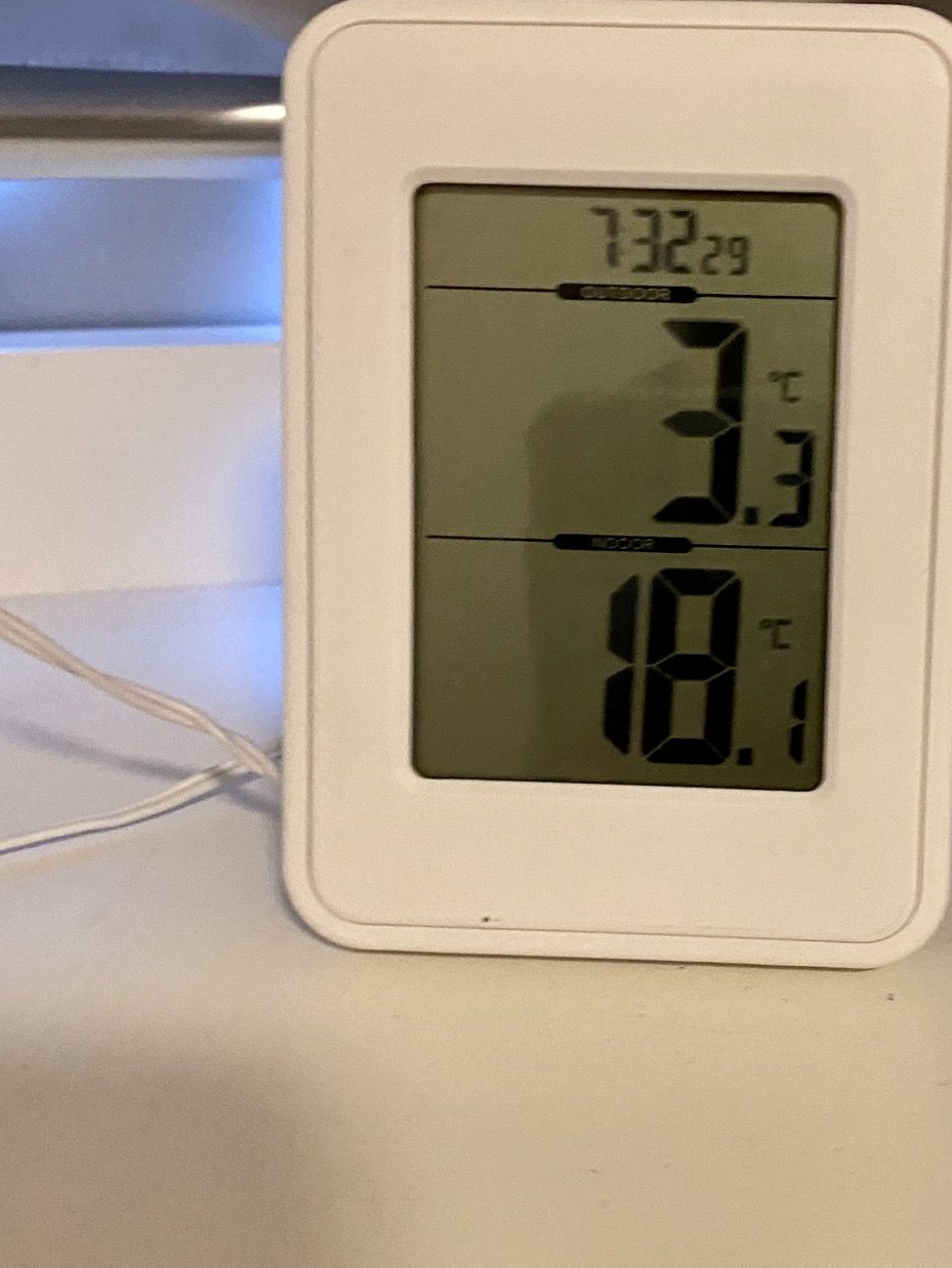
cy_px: 653
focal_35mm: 43
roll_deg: -1.3
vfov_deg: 43.8
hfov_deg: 32.7
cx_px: 752
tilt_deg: -21.1
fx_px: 1576
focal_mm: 4.25
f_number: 1.8
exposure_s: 1/25
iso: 500
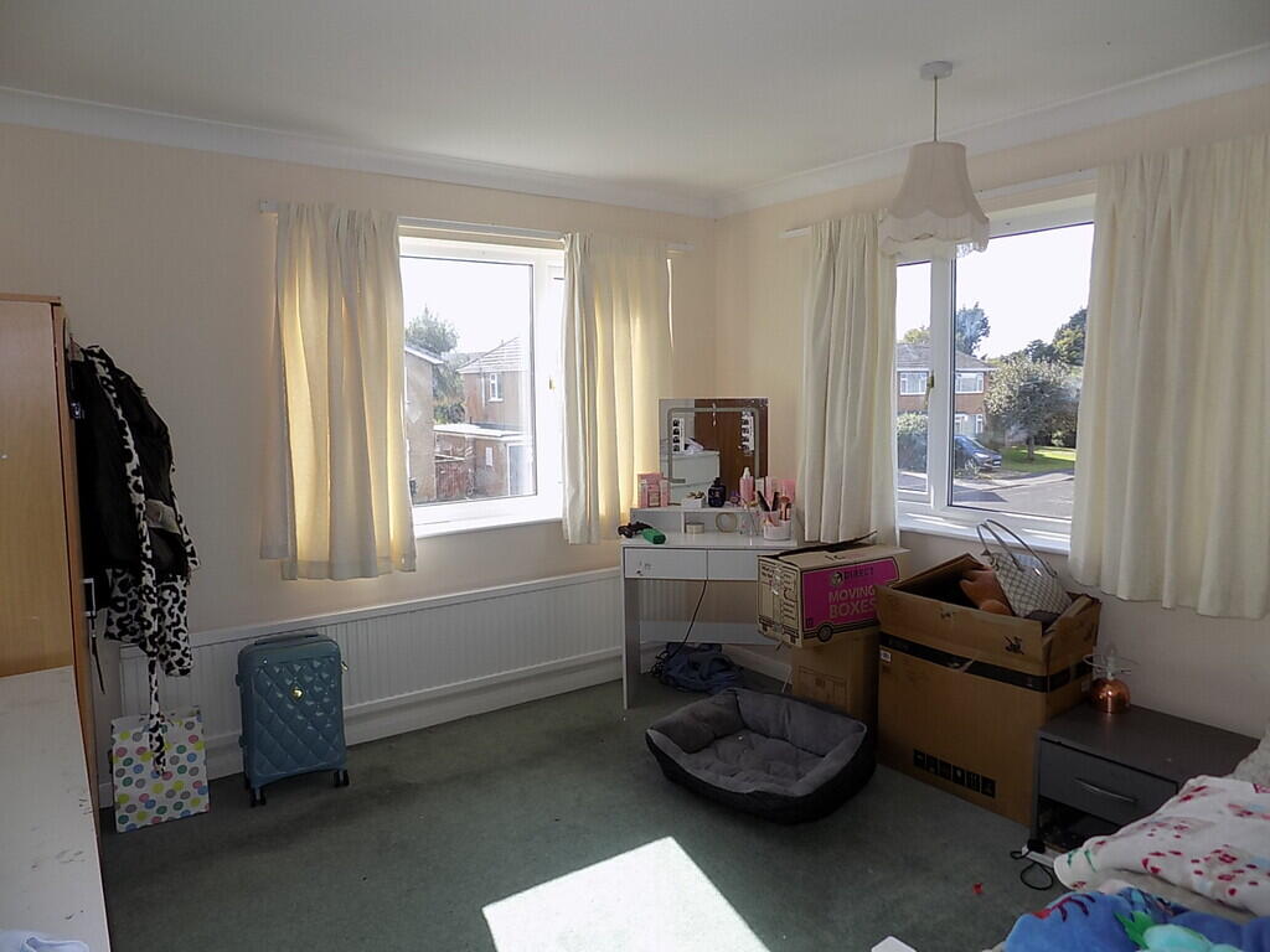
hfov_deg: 73.9
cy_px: 476
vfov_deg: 58.9
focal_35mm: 23
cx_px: 635
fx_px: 844
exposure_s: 1/160
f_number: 3.1
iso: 80
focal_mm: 4
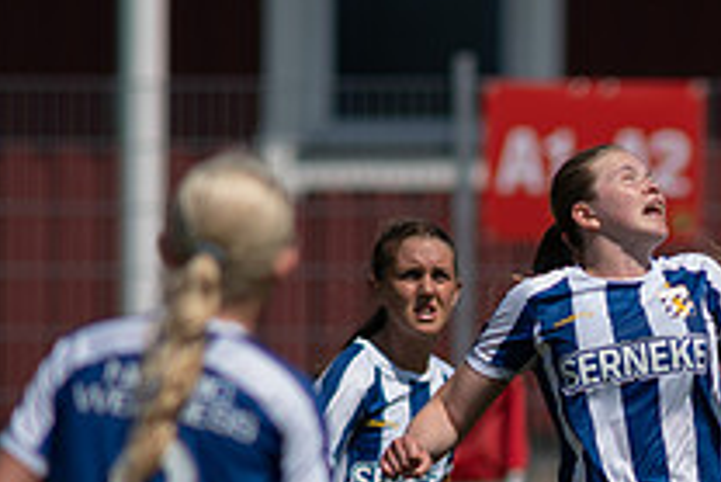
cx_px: 711
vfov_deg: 1.1
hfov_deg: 1.6
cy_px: 543
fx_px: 25192
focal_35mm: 1257
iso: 100
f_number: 3.2
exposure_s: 1/2000
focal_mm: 300
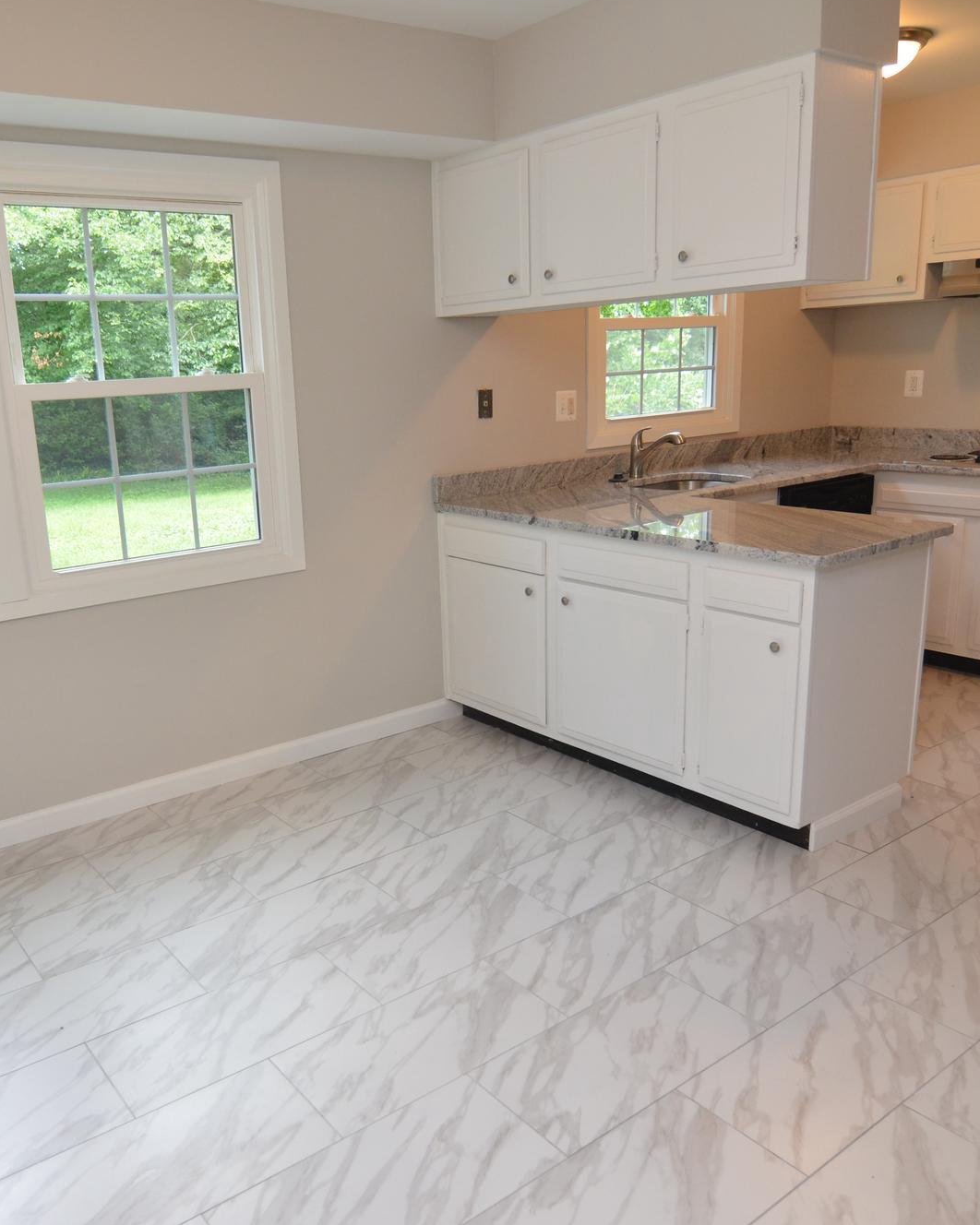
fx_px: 943
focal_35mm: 26
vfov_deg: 66.0
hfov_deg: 54.6
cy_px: 612
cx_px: 397
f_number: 4
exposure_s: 1/60
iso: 640
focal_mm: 12
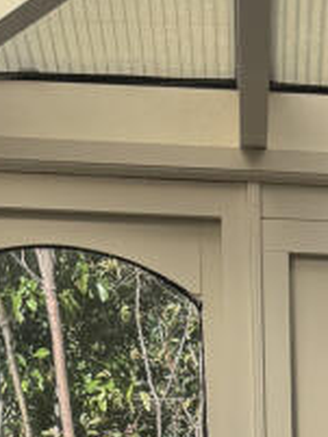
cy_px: 985
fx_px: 1540
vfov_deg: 13.0
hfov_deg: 11.7
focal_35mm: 122
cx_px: 474
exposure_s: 1/1366
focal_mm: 6.76
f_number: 1.78
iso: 80
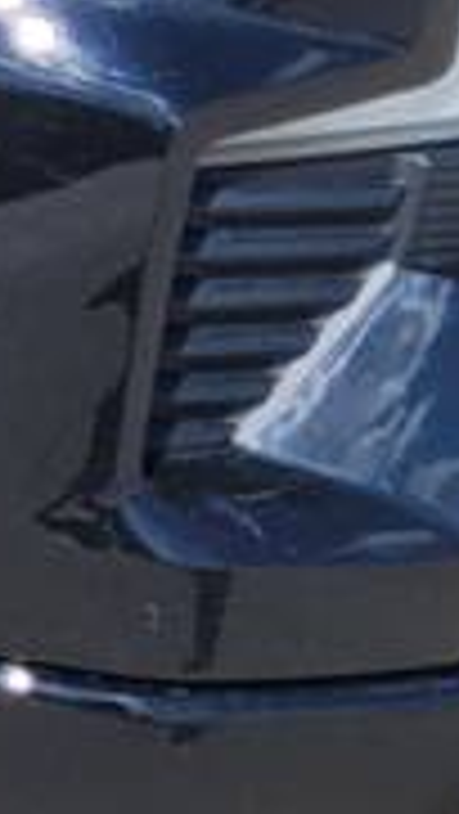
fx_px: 4321
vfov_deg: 10.8
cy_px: 279
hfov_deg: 5.5
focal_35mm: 200
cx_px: -1215
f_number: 1.8
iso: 40
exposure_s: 1/2551
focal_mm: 5.4
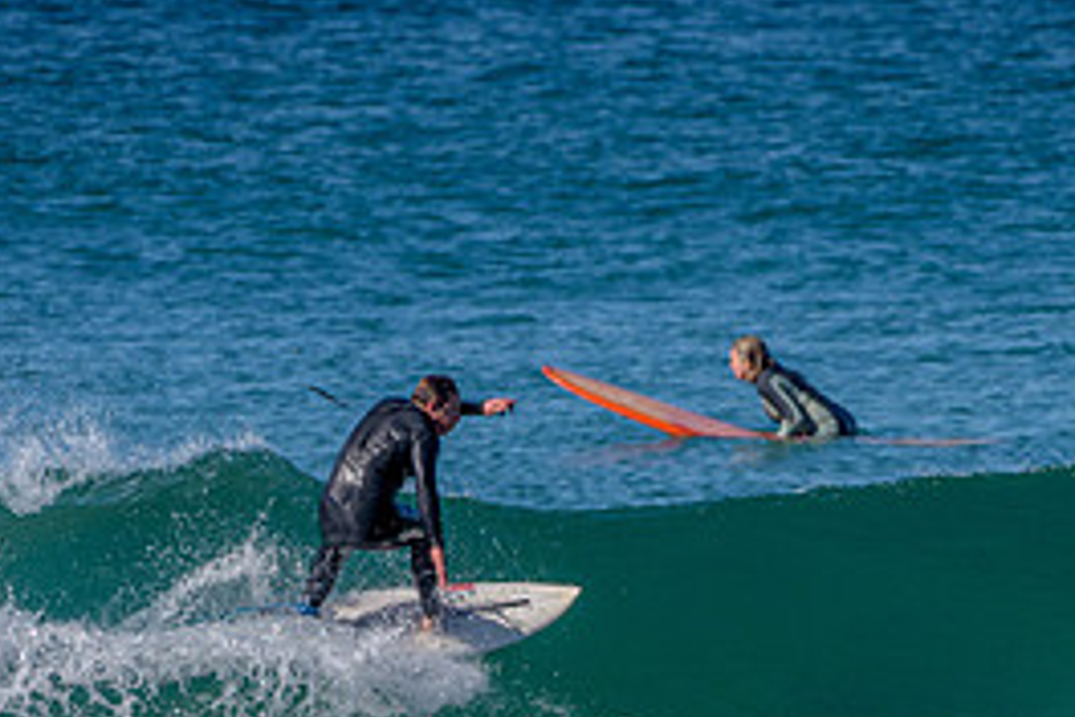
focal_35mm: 1100
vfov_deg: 1.2
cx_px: 603
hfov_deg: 1.9
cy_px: 776
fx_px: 32845
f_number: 5.6
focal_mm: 500
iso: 180
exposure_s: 1/2000
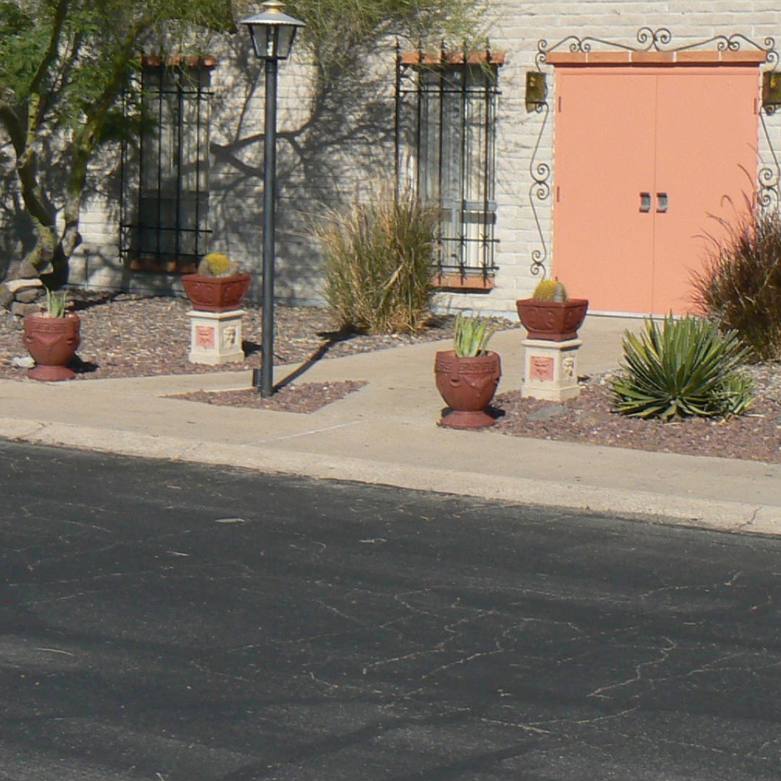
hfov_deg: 19.5
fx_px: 2272
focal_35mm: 89
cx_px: 480
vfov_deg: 19.4
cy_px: 210
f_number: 8
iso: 80
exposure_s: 1/500
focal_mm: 6
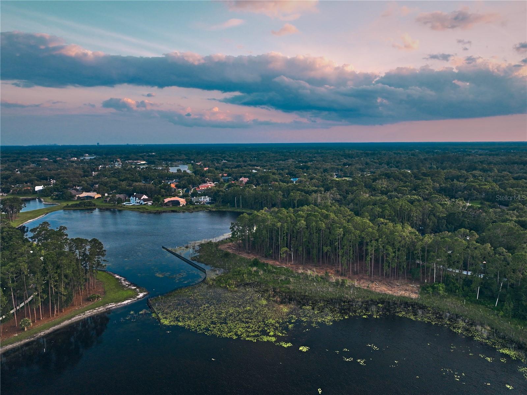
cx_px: 264
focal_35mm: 24
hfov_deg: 71.6
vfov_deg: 56.8
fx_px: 365
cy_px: 198
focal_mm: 12.29
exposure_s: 1/100
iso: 200
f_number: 2.8
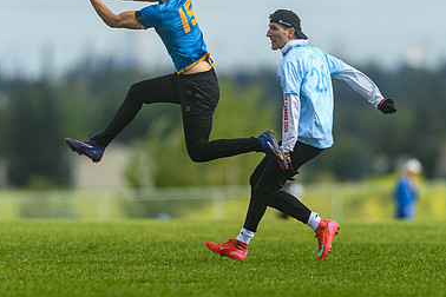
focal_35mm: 871
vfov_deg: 1.6
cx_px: 203
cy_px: 132
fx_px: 10790
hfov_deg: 2.4
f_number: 3.2
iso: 100
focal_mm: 400
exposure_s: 1/1600
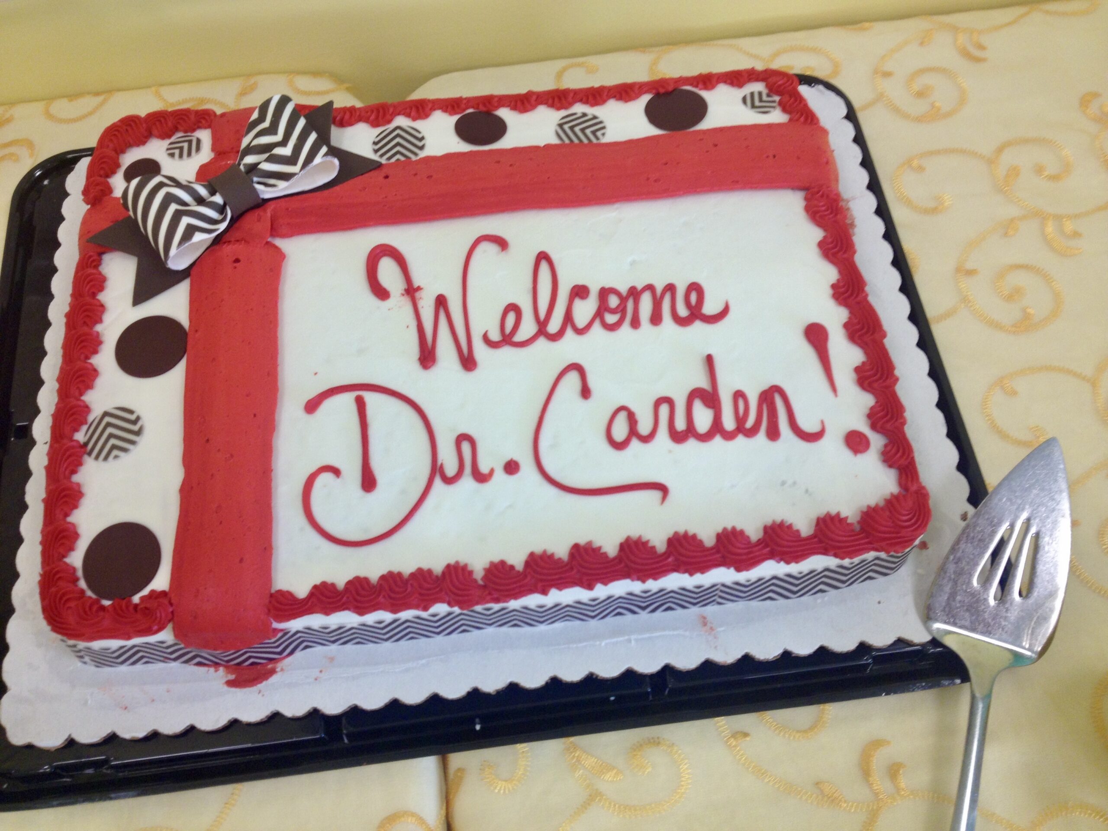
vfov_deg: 40.7
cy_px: 416
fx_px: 1120
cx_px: 554
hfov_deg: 52.6
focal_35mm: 35
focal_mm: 4.28
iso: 50
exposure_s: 1/30
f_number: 2.4
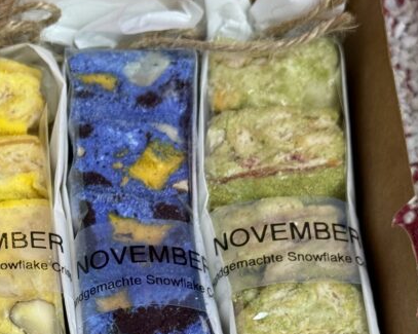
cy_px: 317
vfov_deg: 12.9
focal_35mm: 118
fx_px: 1459
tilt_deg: -56.7
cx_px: 30
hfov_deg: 16.1
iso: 64
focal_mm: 6.76
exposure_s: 1/50
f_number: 1.78
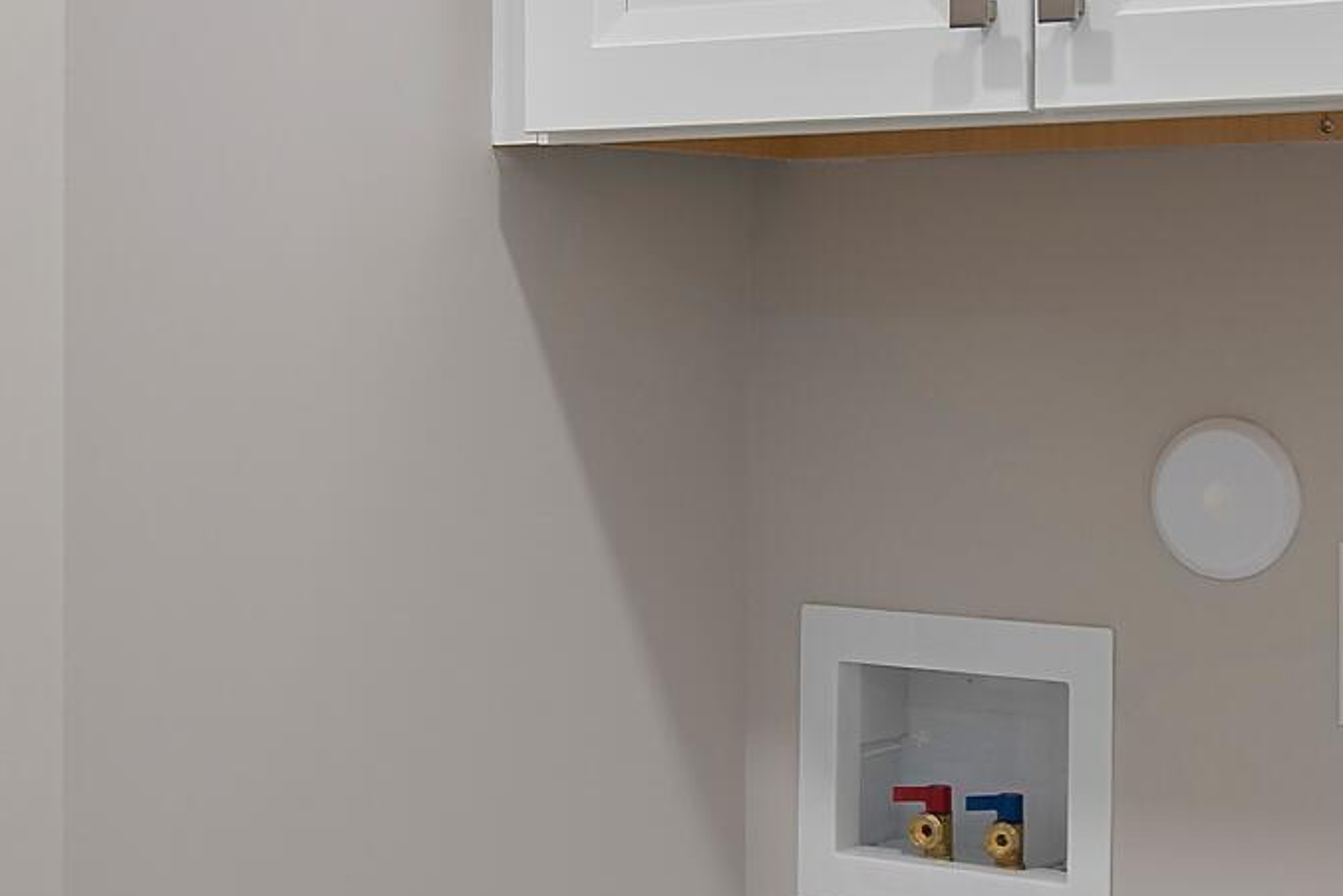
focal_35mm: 71
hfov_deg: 28.2
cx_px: 926
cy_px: 350
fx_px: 2649
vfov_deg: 19.2
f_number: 4.8
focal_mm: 11
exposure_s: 1/4
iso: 100
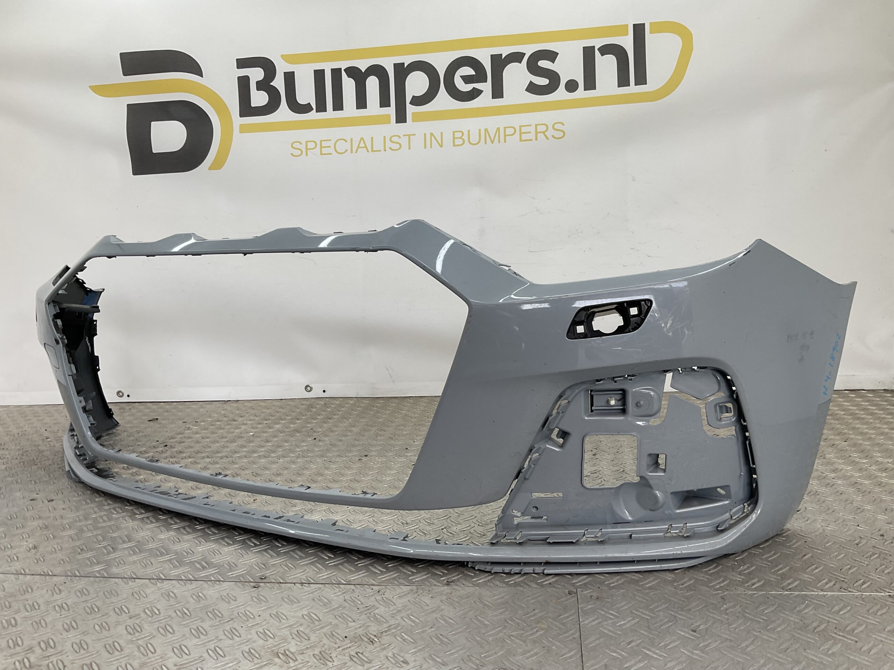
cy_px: 335
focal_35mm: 29
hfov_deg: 61.7
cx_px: 447
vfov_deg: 48.2
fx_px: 749
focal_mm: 3
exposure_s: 1/156
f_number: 1.8
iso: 16
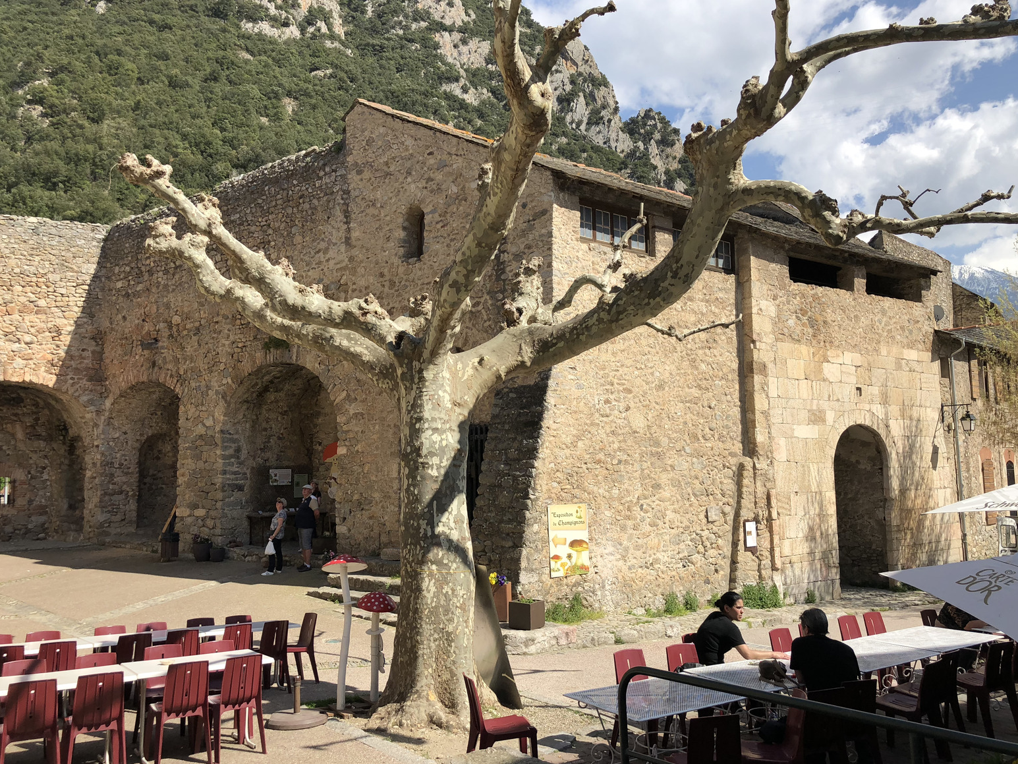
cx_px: 513
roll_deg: +1.5
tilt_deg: +6.7
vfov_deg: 48.2
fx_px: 853
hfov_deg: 61.7
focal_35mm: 29
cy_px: 385
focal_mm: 4
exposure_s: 1/1779
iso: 20
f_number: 1.8
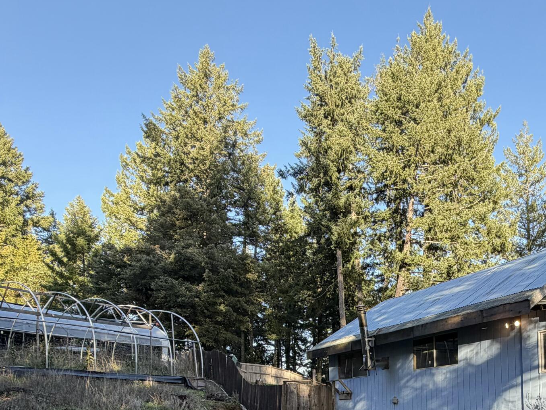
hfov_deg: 56.5
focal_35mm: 31
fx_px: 489
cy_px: 394
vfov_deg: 40.7
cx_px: 385
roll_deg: +2.1
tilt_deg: +1.6
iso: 40
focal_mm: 2.22
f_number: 2.2
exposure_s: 1/215
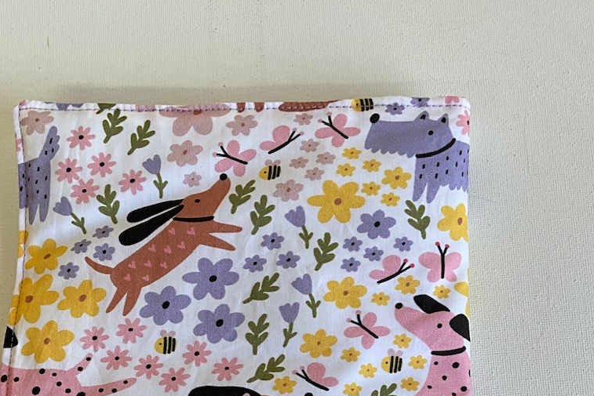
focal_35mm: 51
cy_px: 406
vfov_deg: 25.1
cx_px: 257
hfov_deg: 38.8
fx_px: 842
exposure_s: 1/100
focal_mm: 3
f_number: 1.8
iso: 20
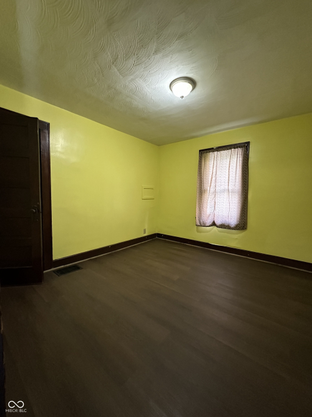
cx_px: 156
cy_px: 208
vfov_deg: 102.1
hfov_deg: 85.7
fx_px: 168
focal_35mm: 14
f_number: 2.2
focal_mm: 2.22
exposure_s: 1/60
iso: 800
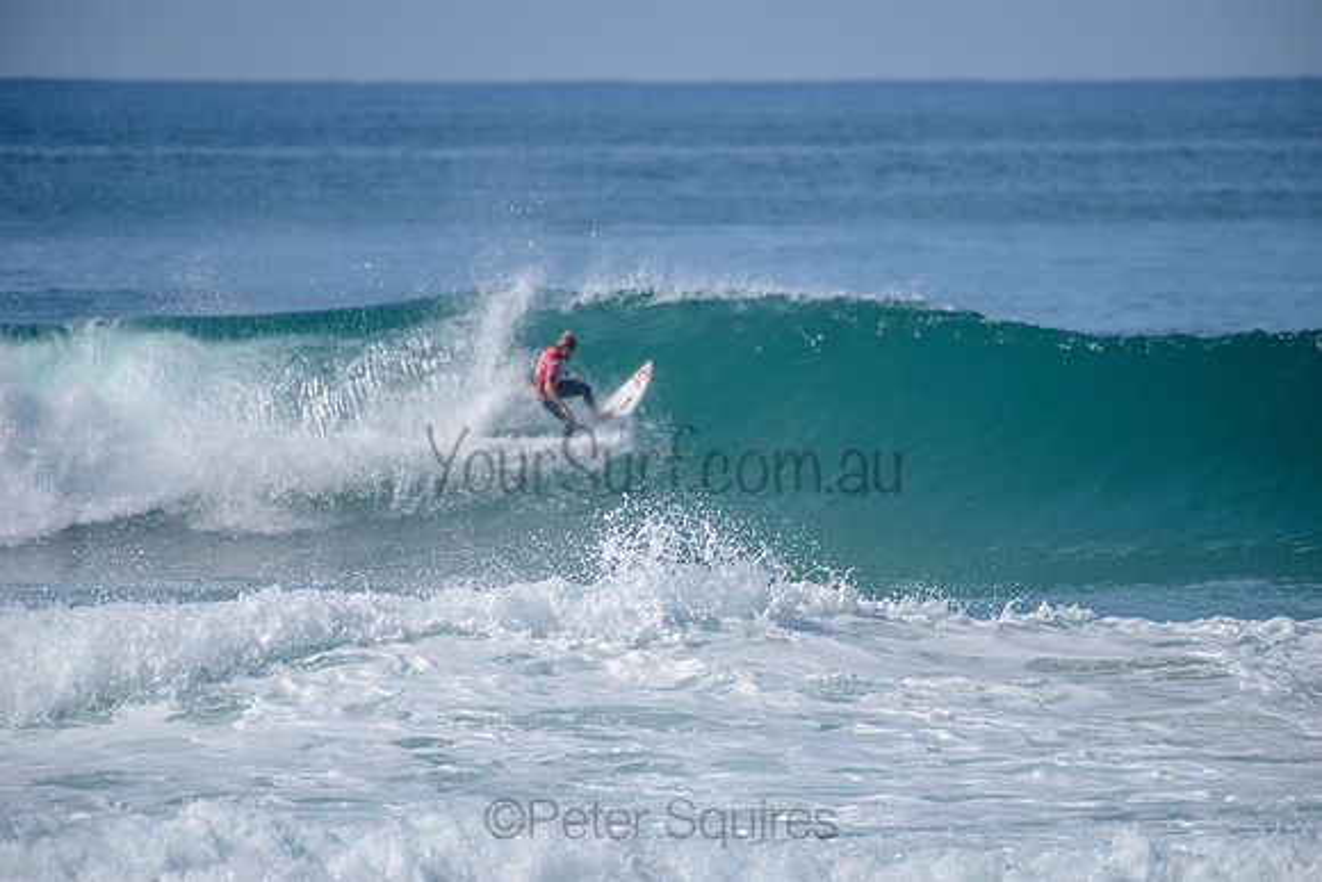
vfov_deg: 2.8
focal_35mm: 500
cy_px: 441
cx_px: 661
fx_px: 18365
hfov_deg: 4.1
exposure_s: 1/2000
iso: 160
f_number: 5.6
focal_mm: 500
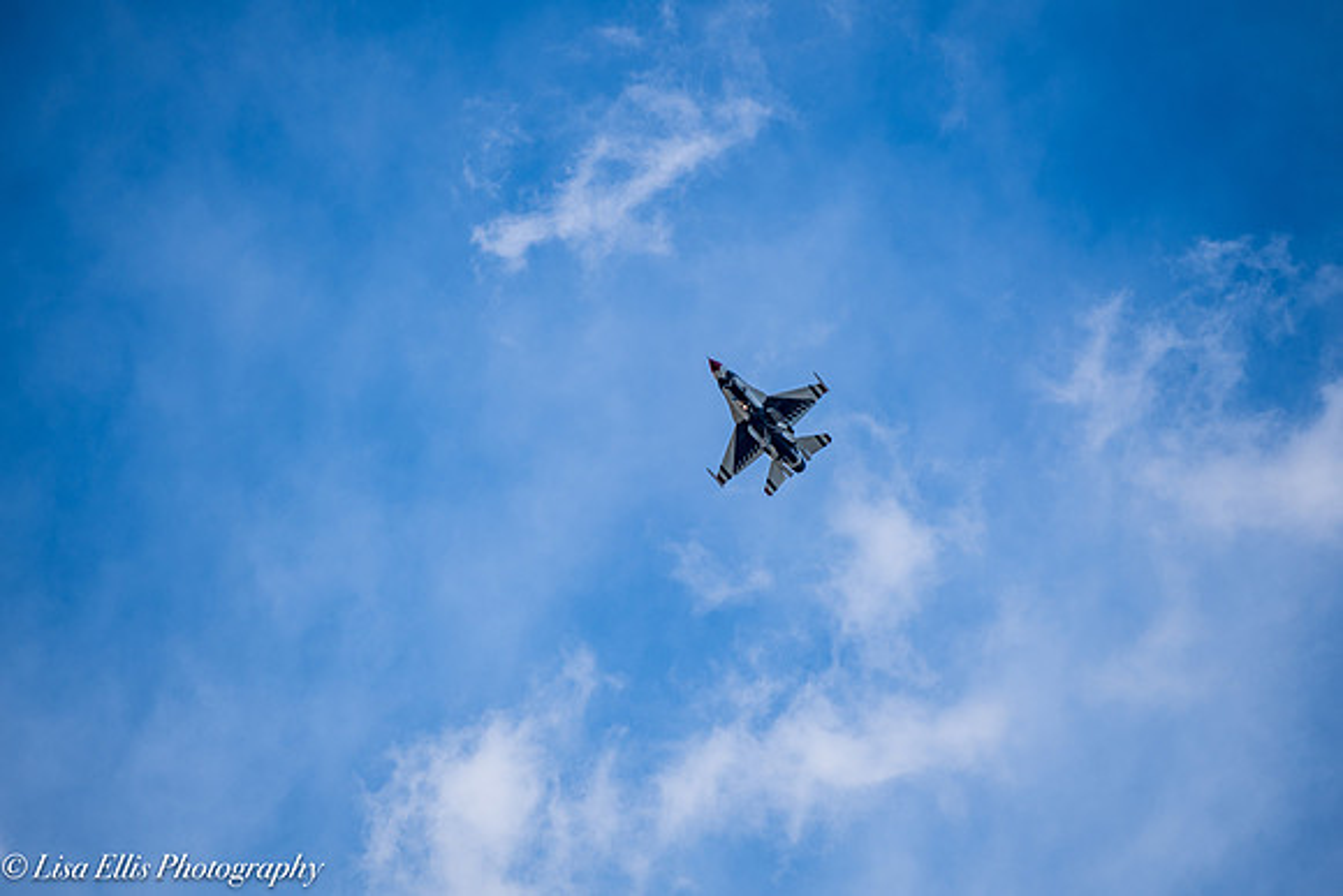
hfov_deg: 8.6
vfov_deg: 5.7
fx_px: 8955
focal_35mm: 240
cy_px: 448
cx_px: 672
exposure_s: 1/1600
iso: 100
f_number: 5
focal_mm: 200
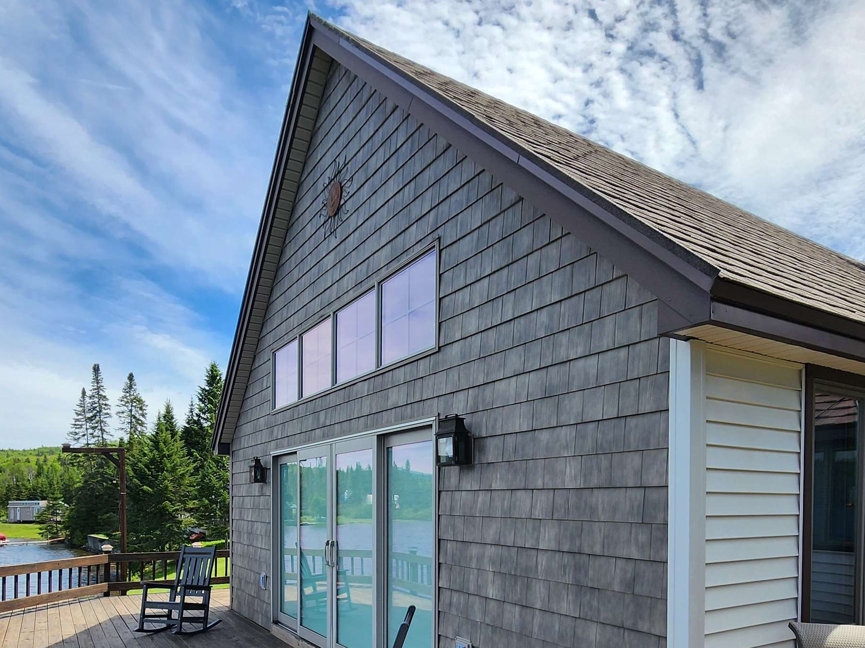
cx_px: 417
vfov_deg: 56.8
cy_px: 513
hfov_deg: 76.4
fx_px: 550
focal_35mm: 22
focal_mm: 2.2
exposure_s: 1/1839
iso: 50
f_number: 2.2
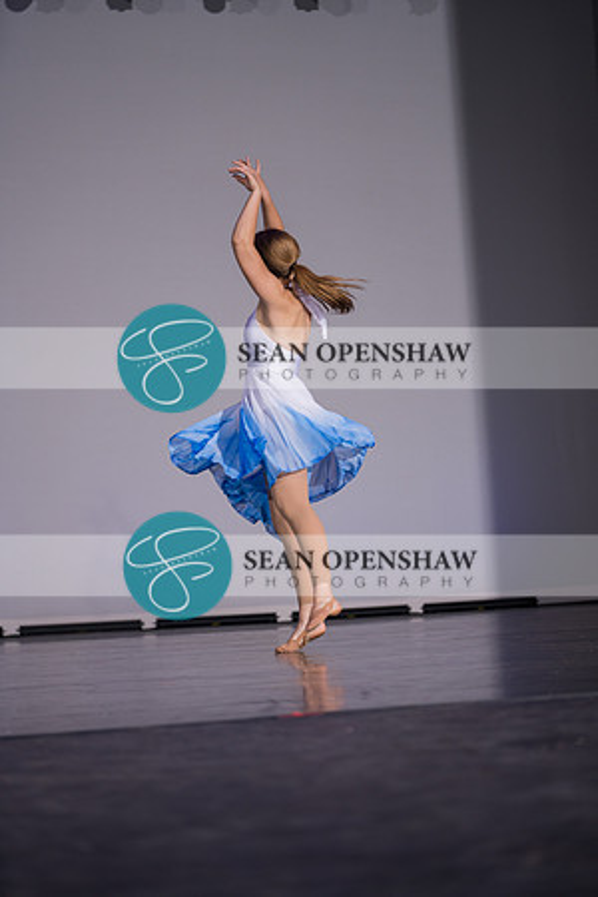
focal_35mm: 70
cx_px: 299
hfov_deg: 19.5
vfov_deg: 28.8
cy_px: 448
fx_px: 1744
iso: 400
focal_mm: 70
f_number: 2.8
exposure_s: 1/500
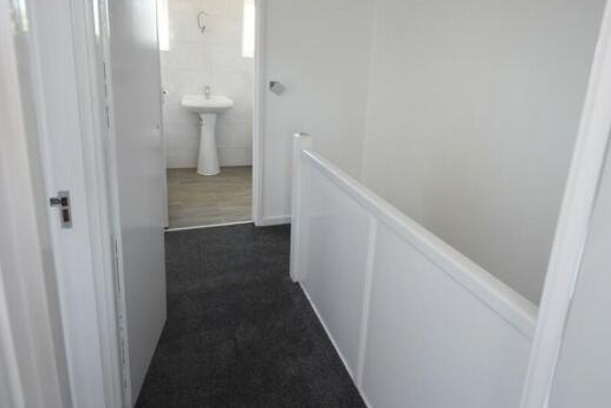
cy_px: 152
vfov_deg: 63.6
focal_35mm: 19
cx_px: 367
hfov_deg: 85.8
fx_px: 323
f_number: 4
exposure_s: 1/10
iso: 100
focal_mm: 10
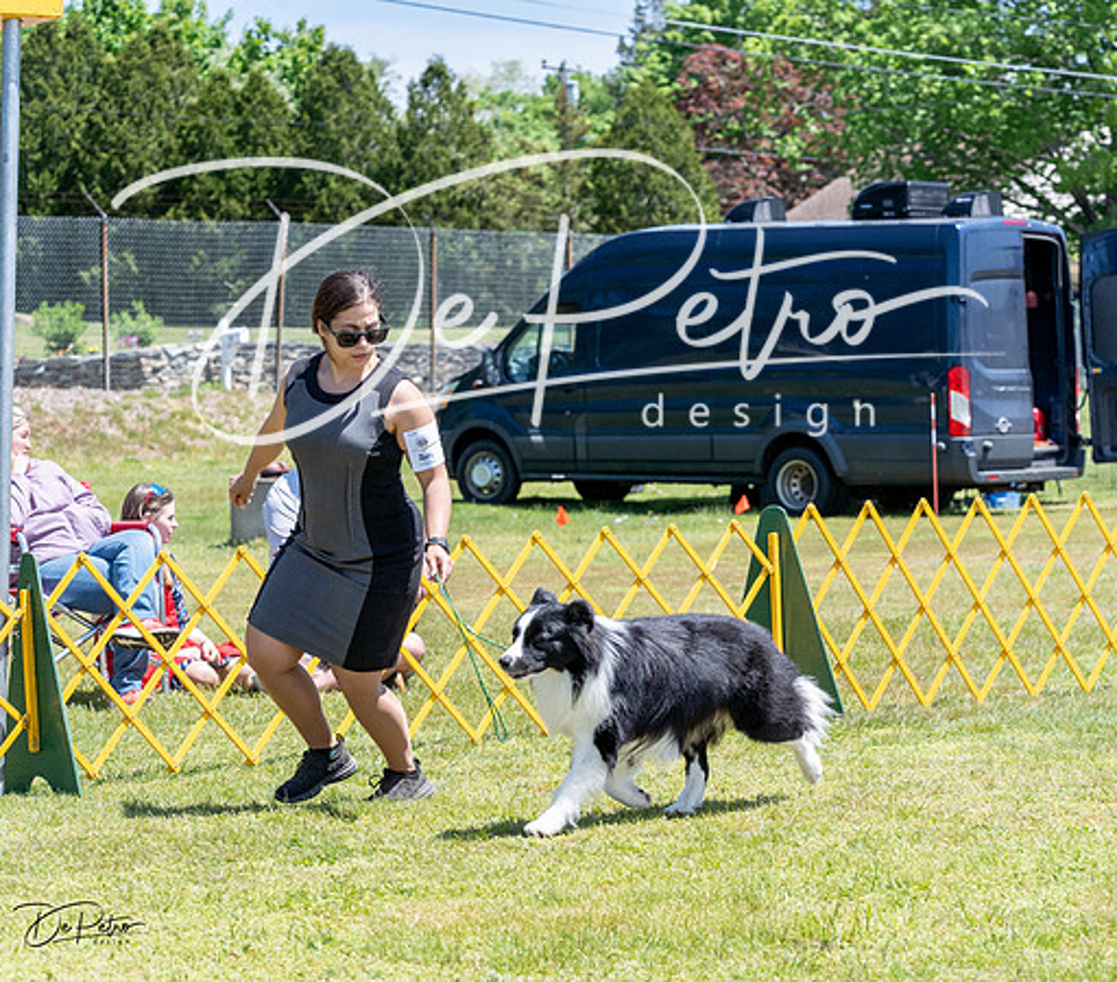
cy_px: 491
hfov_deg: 14.7
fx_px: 4332
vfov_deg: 12.9
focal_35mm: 126
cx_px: 735
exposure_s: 1/1600
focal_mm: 106
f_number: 7.1
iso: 1000
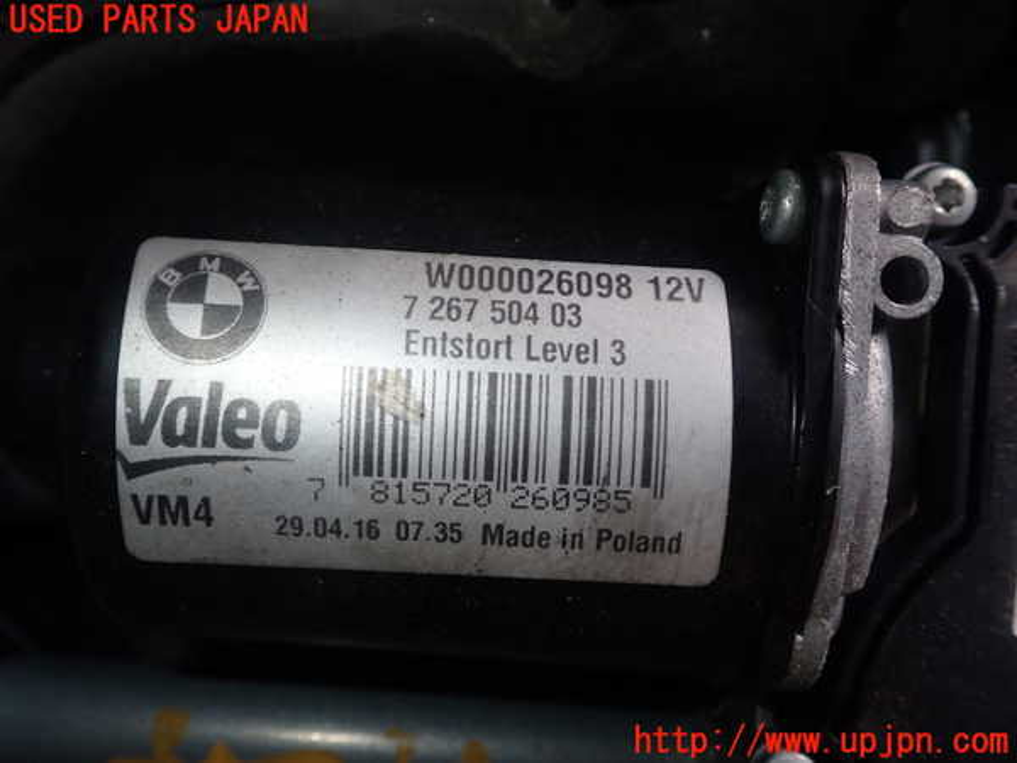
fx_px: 881
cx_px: 508
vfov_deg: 46.8
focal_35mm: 30
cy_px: 382
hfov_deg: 60.0
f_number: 6.3
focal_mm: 5.4
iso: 160
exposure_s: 1/30
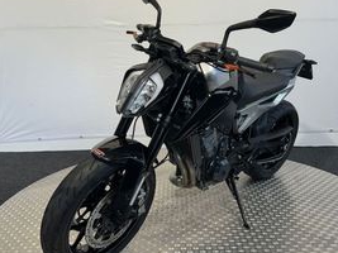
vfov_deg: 39.4
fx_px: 351
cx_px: 168
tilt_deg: -9.9
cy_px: 95
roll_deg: +0.3
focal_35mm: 36
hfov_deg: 51.4
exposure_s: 1/100
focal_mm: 6.86
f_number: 1.78
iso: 64
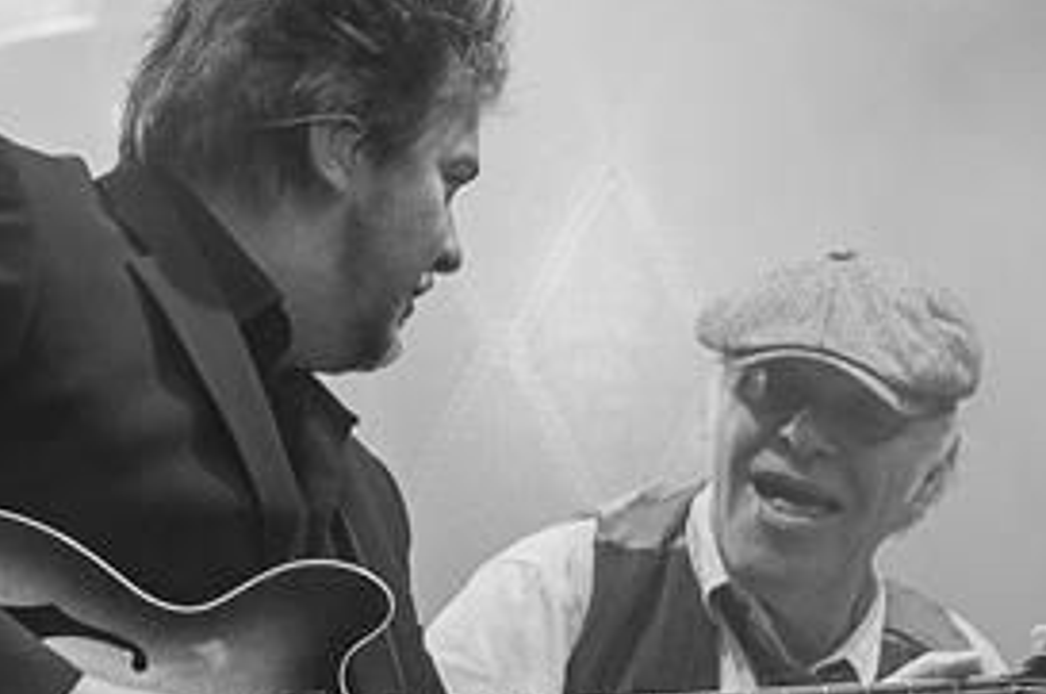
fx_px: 5279
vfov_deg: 7.5
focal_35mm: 182
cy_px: 713
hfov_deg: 11.3
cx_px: 571
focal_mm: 46
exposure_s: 1/500
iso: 640
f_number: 4.5
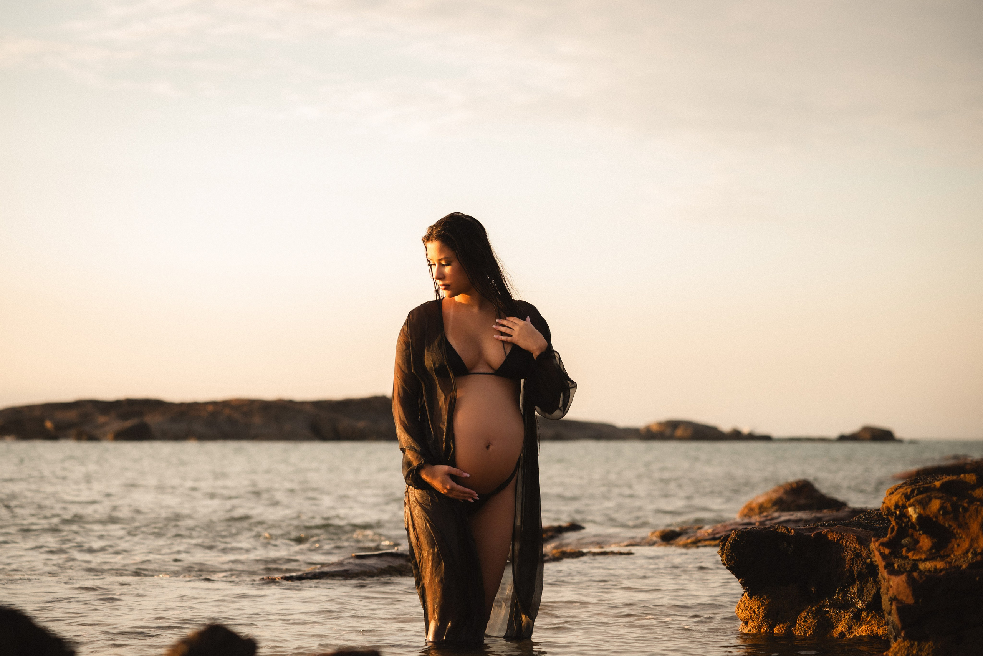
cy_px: 328
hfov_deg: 27.0
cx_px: 492
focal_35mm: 75
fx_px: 2049
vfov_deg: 18.2
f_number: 3.2
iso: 320
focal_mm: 75
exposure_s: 1/800
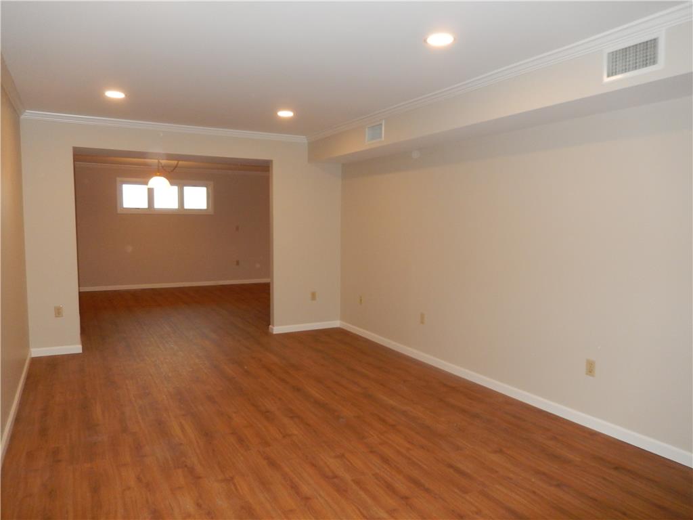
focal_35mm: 25
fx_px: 500
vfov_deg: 54.9
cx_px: 346
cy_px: 260
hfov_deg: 69.4
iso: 320
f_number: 3.4
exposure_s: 1/30
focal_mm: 4.5
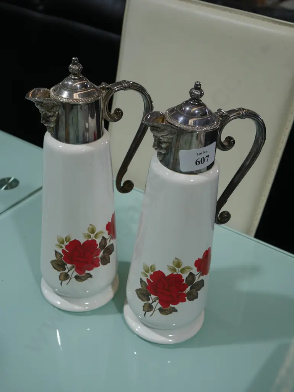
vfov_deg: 46.8
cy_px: 196
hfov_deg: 36.0
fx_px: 453
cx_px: 147
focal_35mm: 40
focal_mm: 20
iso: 200
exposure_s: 1/100
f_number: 4.4
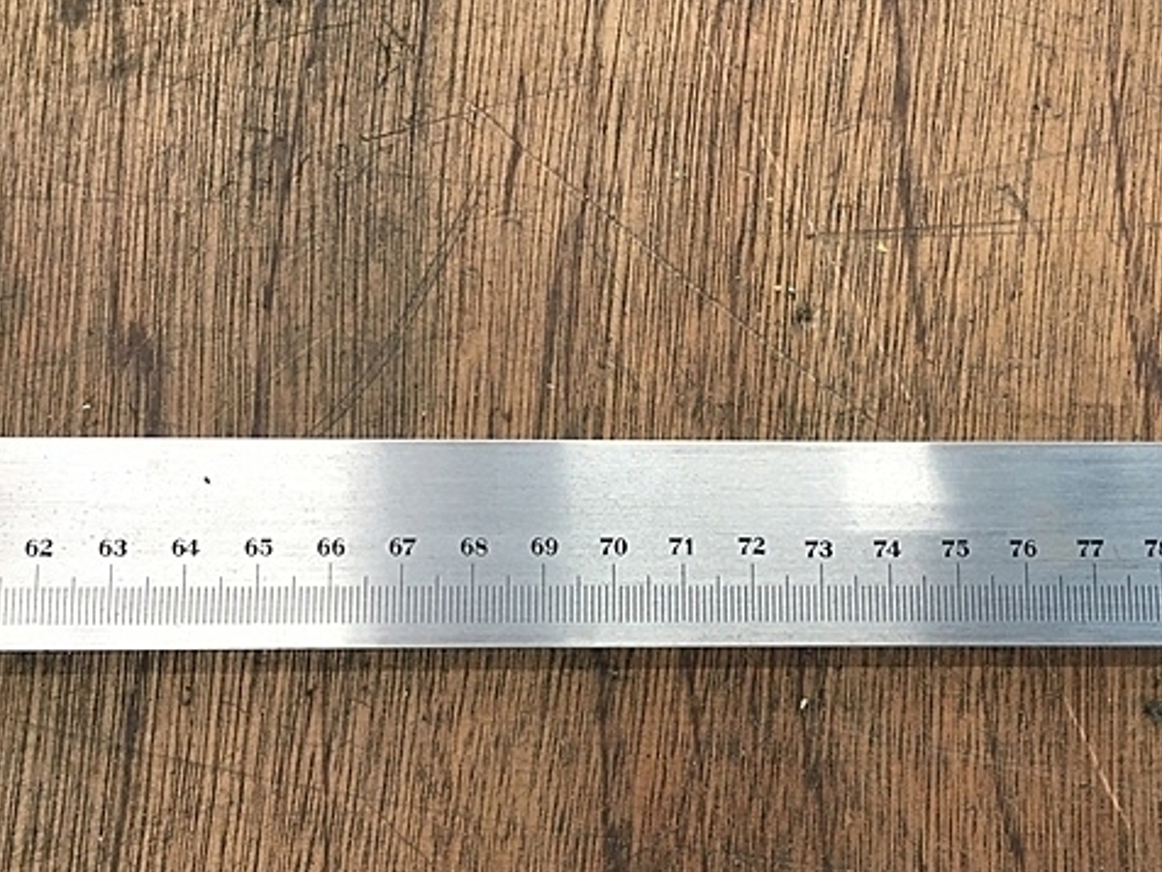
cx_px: 698
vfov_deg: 36.7
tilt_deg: -80.9
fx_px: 1309
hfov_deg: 47.6
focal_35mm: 39
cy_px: 508
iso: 80
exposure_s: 1/30
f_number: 2.2
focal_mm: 4.15
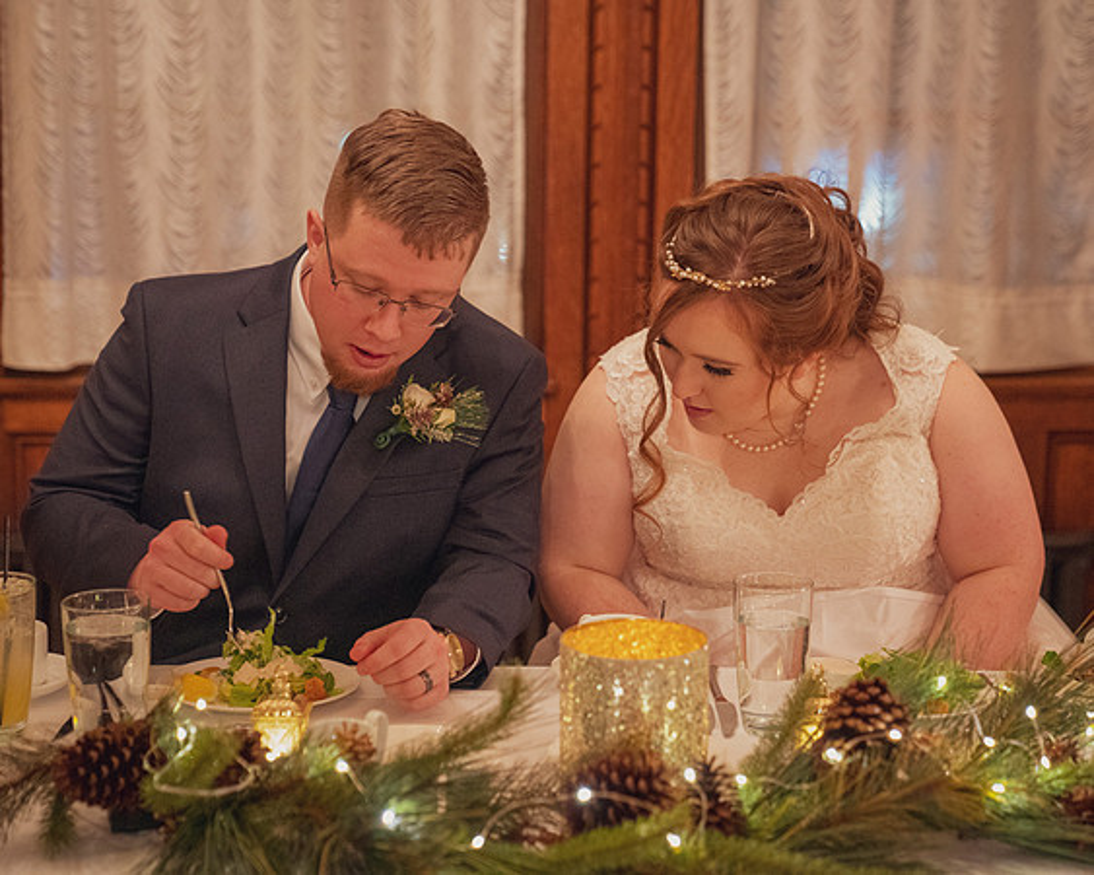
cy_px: 441
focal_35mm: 75
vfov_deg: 20.5
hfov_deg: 25.5
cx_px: 612
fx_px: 2416
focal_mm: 62
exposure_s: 1/160
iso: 6400
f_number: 2.8
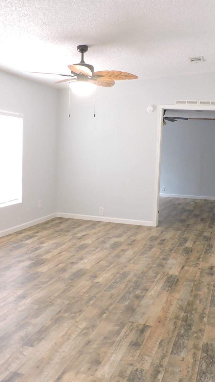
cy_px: 196
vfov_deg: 55.3
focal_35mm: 36
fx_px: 365
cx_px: 136
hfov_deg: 32.7
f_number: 3
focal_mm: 4.3
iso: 400
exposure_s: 1/20
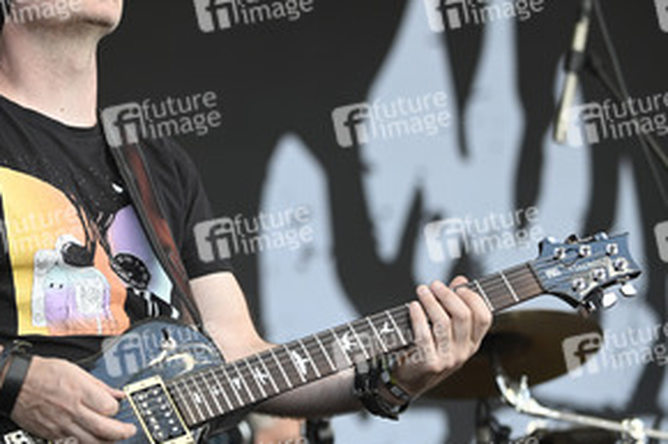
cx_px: 192
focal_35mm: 140
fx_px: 2596
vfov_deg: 9.8
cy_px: 177
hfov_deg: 14.6
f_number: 2.8
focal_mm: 90
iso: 320
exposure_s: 1/400
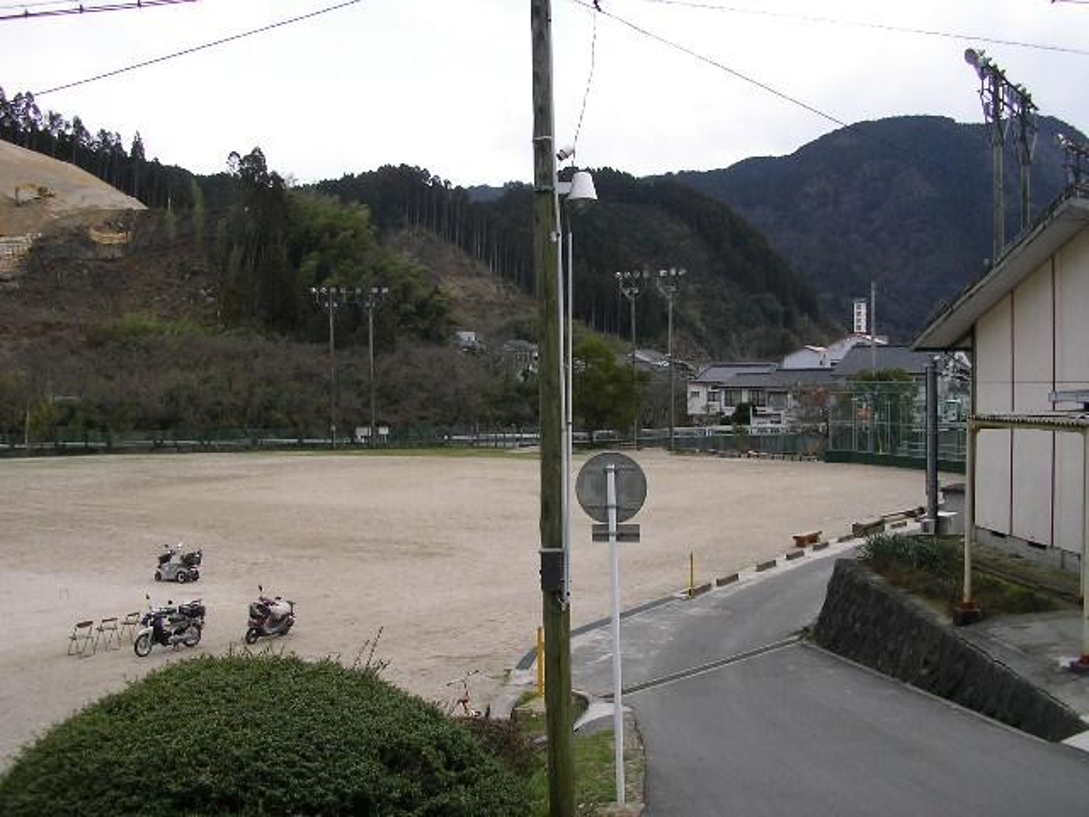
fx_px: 1195
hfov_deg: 49.0
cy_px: 408
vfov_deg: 37.7
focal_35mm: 38
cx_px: 544
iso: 71
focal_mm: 5.8
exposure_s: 1/352
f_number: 4.1
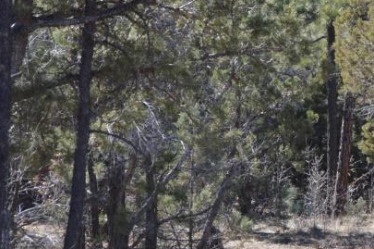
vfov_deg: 5.8
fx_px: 2443
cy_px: 123
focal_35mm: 235
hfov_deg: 8.7
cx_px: 432
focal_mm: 55
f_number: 6.3
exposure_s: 1/160
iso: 100
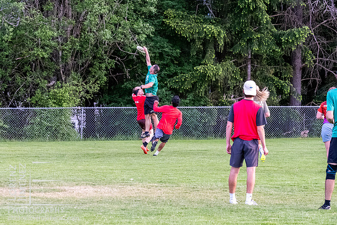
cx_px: 154
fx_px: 2056
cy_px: 128
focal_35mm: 220
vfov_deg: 6.3
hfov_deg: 9.4
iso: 4000
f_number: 5.6
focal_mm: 97
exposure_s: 1/1000
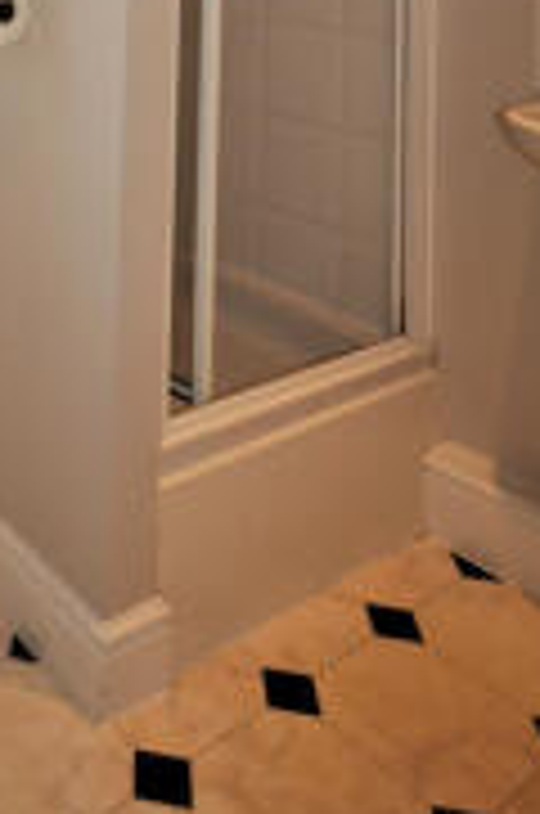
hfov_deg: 29.7
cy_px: -124
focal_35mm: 42
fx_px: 940
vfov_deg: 37.5
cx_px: -14
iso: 400
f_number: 4.2
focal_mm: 11.5
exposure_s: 1/160
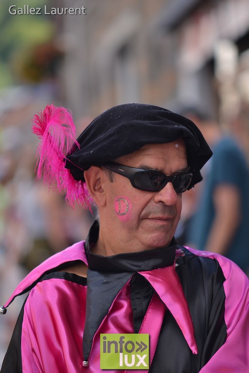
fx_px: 2101
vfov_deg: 10.2
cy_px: 186
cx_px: 124
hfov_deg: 6.8
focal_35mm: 202
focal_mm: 135
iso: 100
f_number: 2.8
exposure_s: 1/400
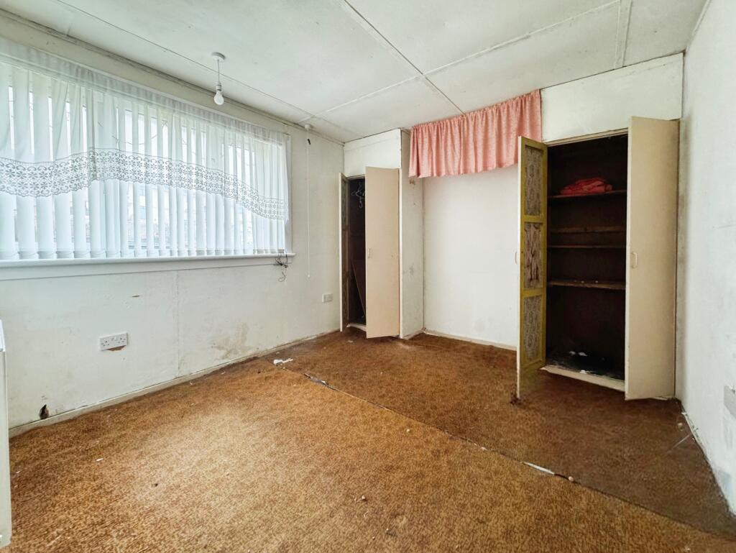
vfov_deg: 85.7
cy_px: 276
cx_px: 368
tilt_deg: -4.1
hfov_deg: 102.0
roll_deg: +0.0
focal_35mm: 14
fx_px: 298
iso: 320
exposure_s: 1/62
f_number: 2.2
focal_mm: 2.22
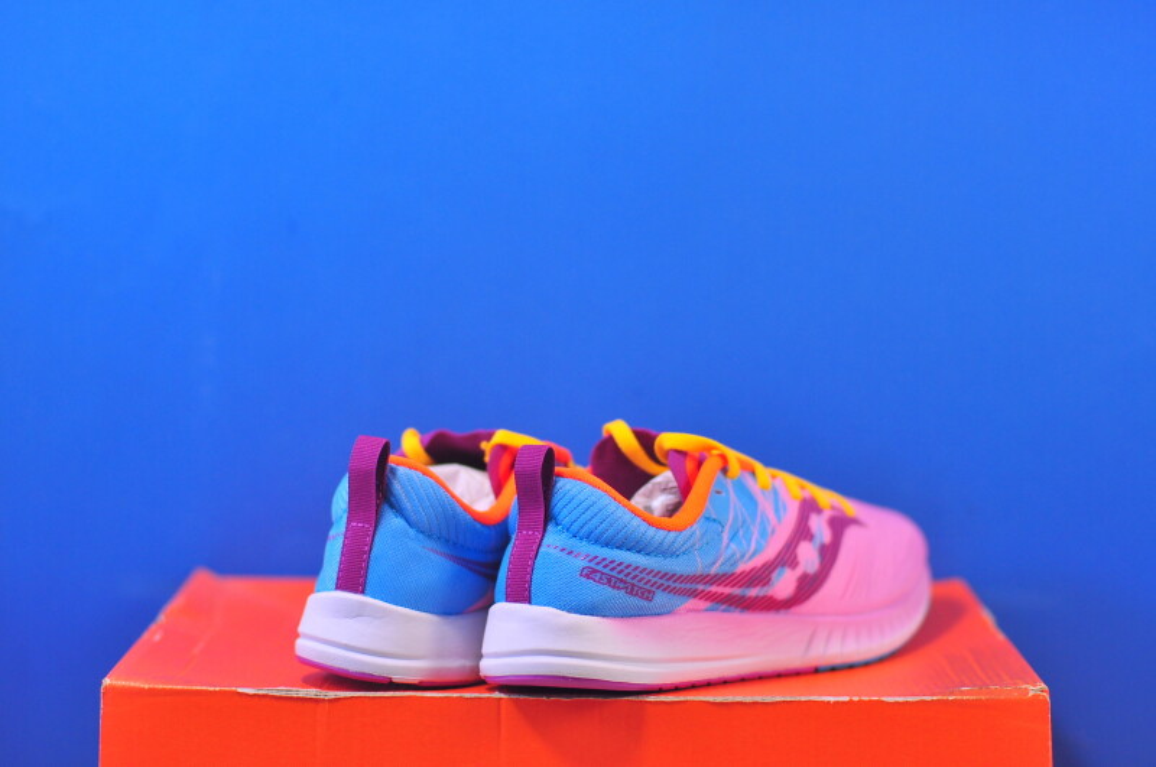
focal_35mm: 75
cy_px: 384
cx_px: 578
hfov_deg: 27.0
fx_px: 2405
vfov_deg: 18.1
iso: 250
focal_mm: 50
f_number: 2.2
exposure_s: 1/320
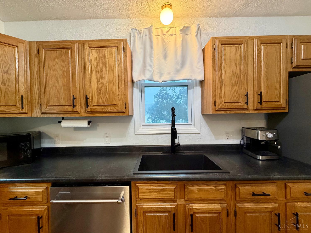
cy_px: 116
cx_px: 156
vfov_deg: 85.7
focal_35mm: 14
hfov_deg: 102.1
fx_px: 126
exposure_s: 1/60
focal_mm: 2.22
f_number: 2.2
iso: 320
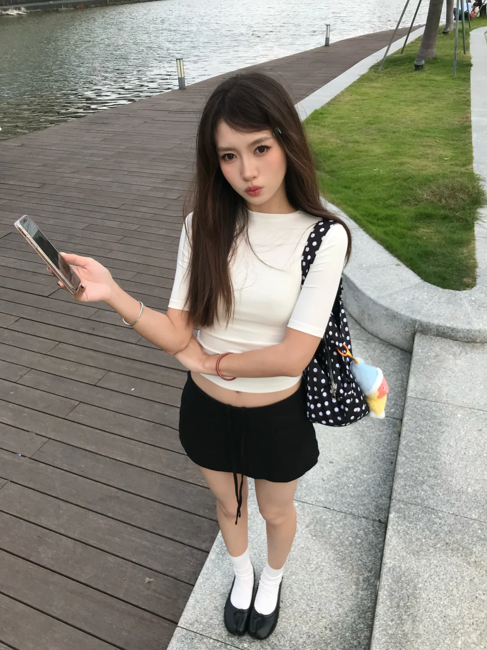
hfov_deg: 49.7
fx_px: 525
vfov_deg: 63.4
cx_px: 244
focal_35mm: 28
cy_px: 325
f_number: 1.8
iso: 20
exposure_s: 1/344
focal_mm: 3.99
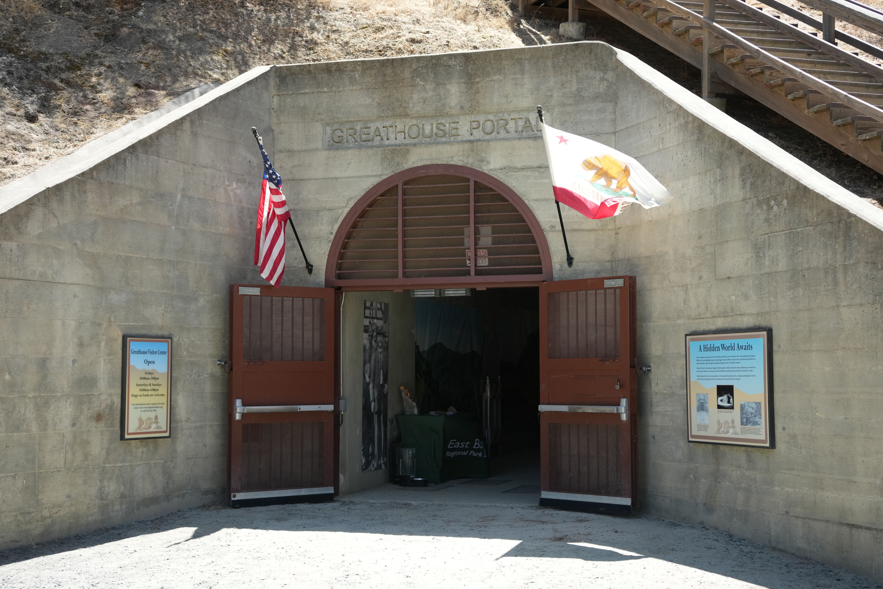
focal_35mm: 59
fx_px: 1447
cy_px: 294
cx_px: 442
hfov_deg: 33.9
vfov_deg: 23.0
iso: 800
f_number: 4.5
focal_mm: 59
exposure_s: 1/1250
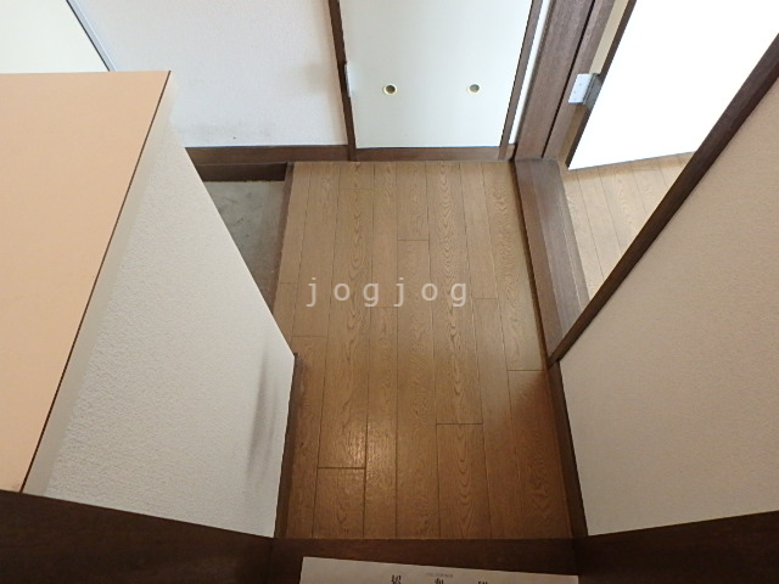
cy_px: 292
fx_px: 473
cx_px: 390
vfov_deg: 63.4
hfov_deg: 79.0
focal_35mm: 21
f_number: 3.5
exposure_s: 1/30
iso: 500
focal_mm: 3.7
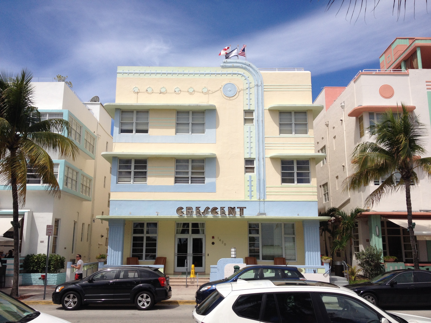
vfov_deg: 40.7
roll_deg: +0.2
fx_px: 436
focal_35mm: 35
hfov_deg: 52.6
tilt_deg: +10.0
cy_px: 162
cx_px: 216
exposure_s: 1/2404
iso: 50
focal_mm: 4.28
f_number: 2.4
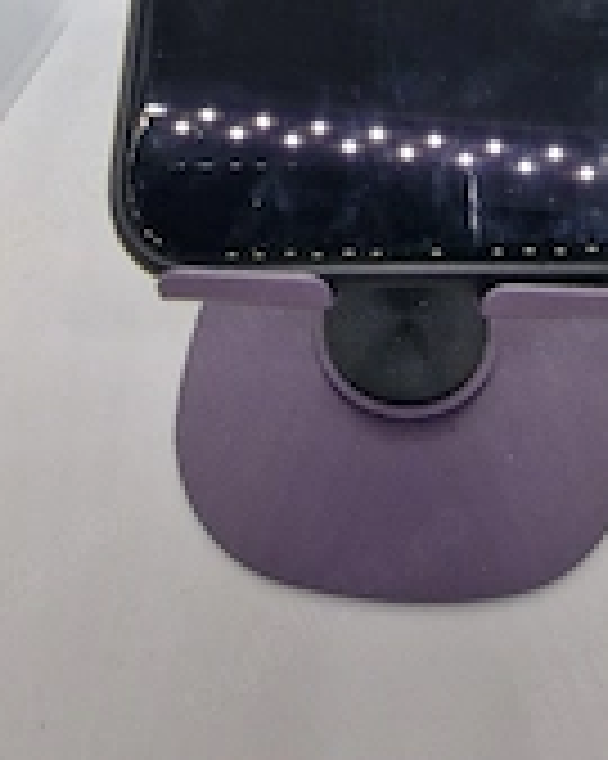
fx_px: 675
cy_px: -36
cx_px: 414
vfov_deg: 46.7
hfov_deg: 47.5
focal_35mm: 30
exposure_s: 1/152
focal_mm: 2.2
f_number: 2.2
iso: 50
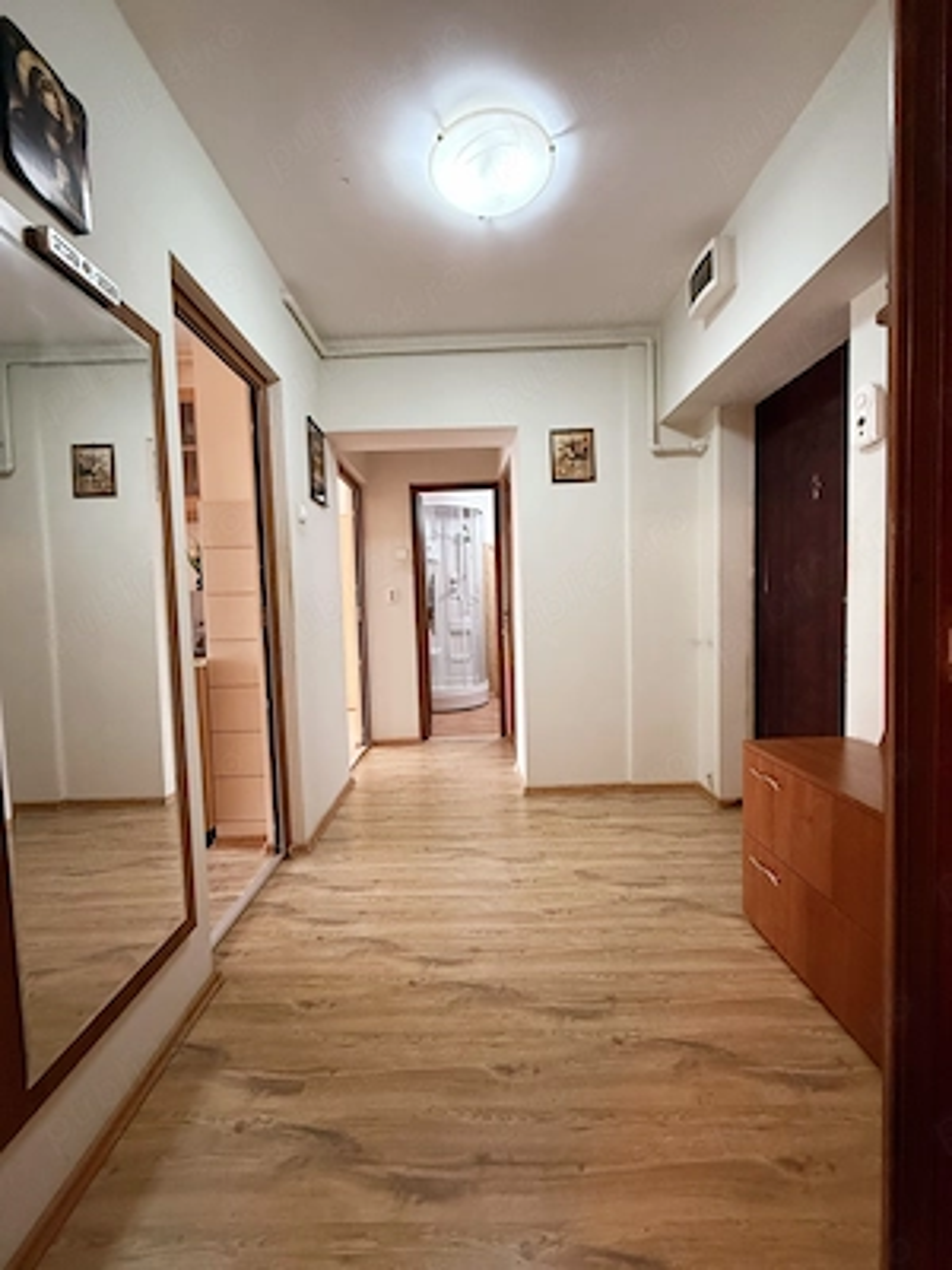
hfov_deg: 85.7
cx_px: 476
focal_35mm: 14
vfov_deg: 102.1
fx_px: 513
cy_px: 635
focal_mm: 2.22
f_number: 2.2
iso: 800
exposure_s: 1/50
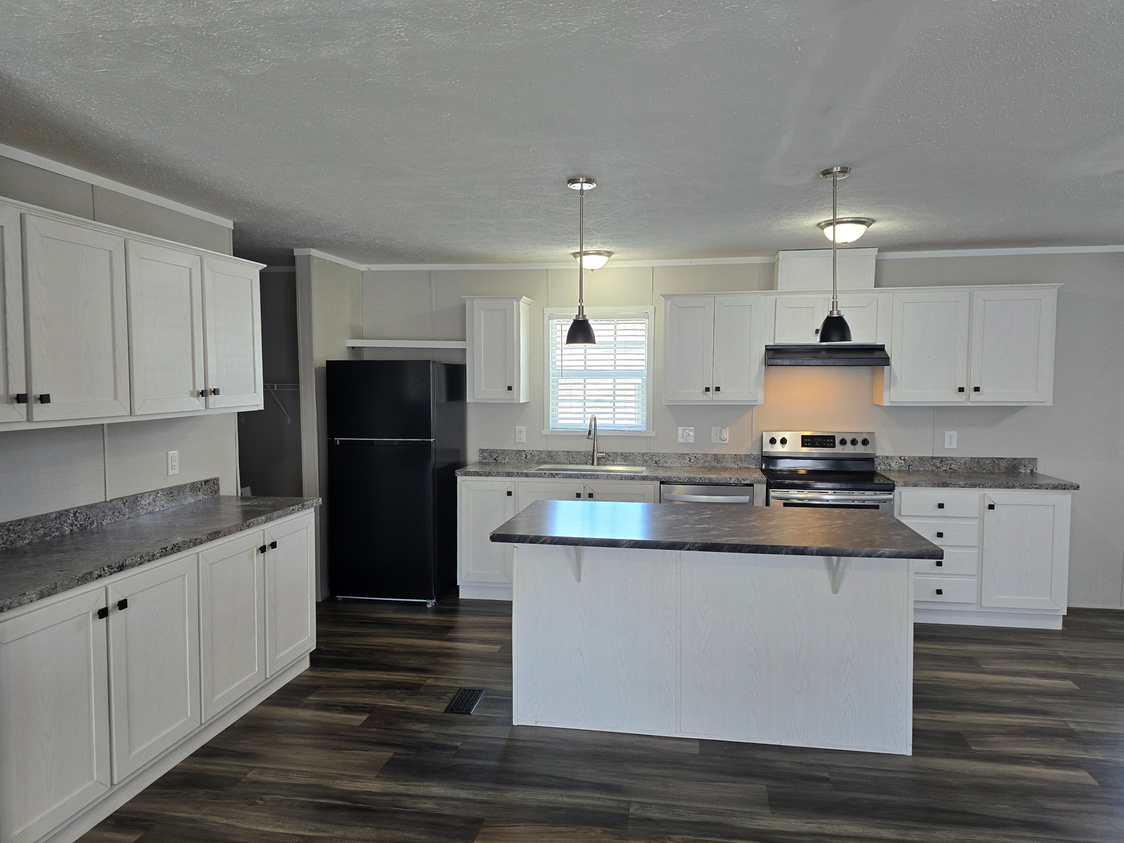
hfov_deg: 73.9
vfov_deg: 58.9
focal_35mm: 23
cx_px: 562
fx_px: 747
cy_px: 422
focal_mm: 6.3
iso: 100
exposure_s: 1/120
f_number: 1.7
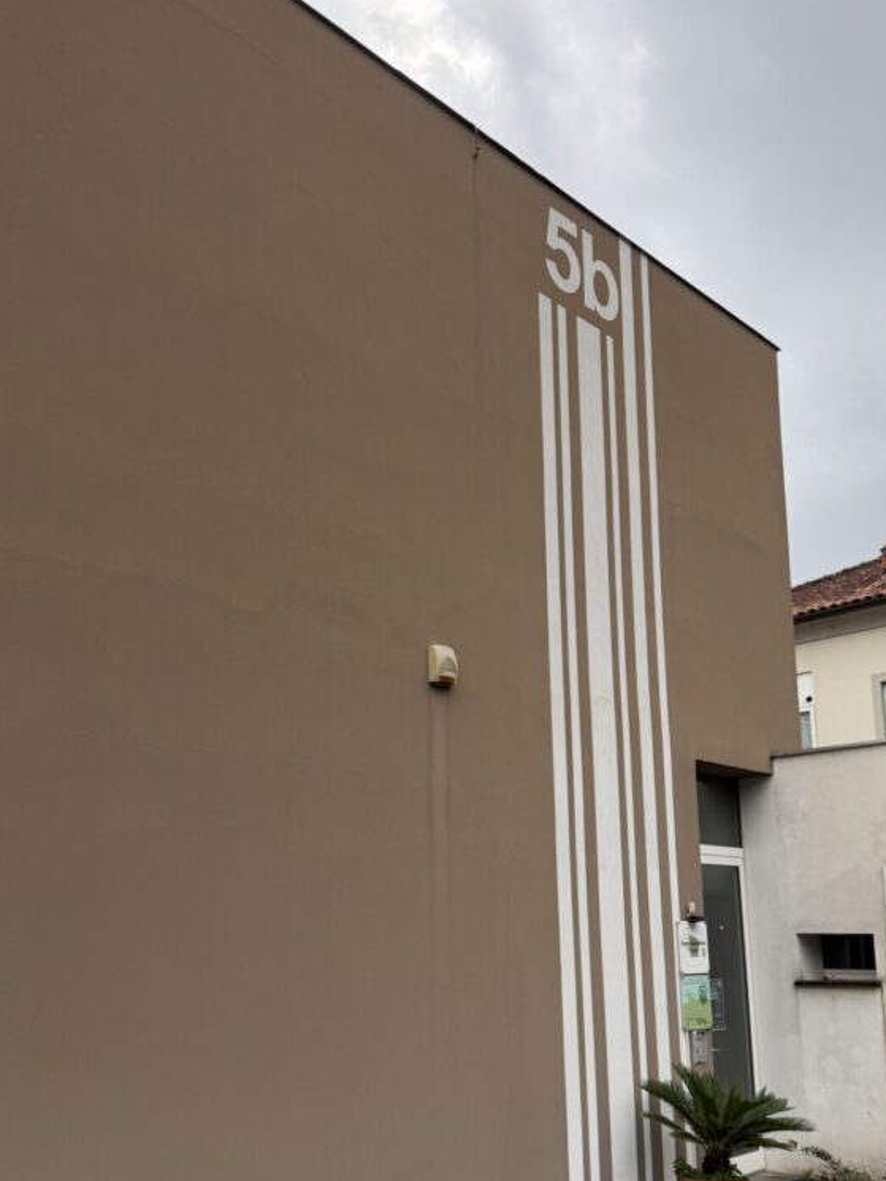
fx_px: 1126
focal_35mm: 33
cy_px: 728
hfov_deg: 42.9
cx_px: 426
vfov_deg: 54.8
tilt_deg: +10.3
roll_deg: +0.6
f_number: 1.78
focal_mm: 6.76
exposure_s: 1/1139
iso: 100
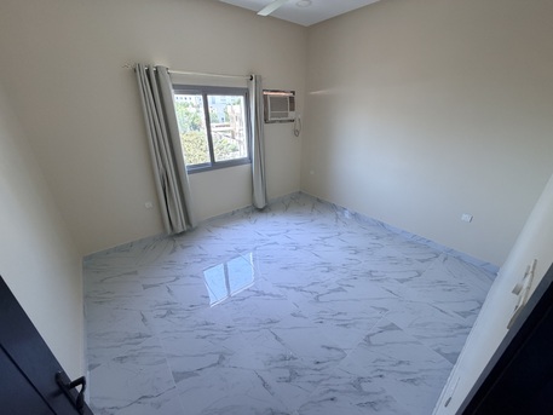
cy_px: 208
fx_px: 224
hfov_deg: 102.0
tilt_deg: -24.2
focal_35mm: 14
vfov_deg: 85.7
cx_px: 276
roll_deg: +0.7
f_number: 2.2
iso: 320
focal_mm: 2.22
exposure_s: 1/121
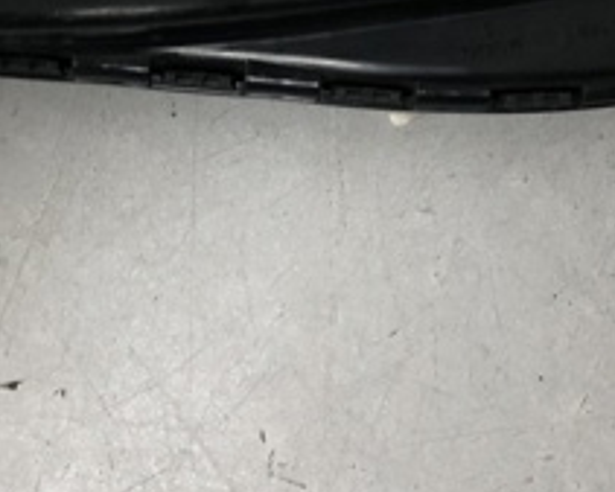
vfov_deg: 17.8
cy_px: -73
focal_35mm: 83
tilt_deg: -80.9
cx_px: 321
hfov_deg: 23.0
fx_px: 1511
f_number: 1.8
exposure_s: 1/20
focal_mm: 4
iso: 40
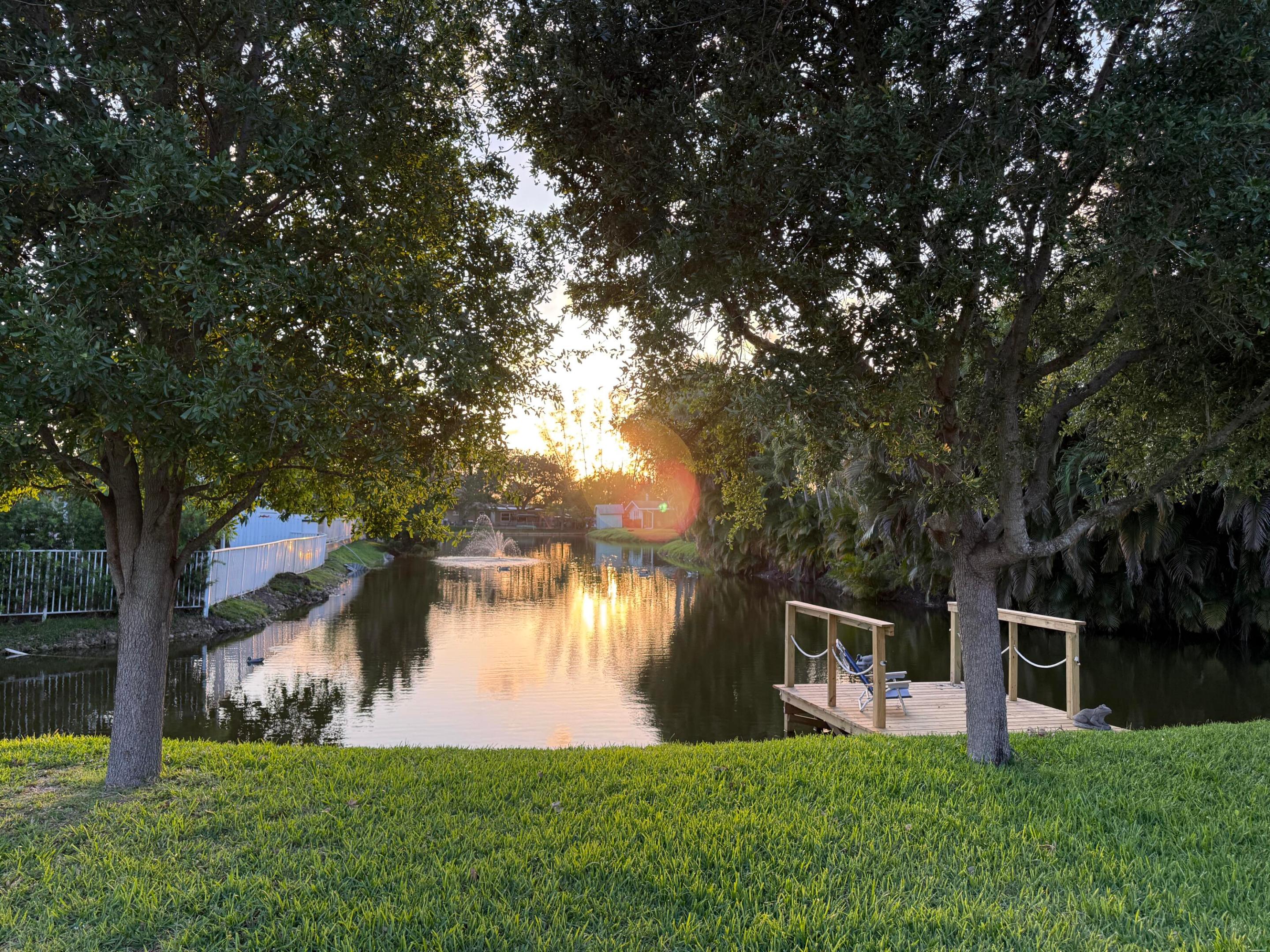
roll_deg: -0.2
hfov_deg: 71.6
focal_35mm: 24
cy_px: 476
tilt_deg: +3.2
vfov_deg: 56.8
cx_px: 635
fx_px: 881
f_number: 1.78
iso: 100
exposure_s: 1/332
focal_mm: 6.76
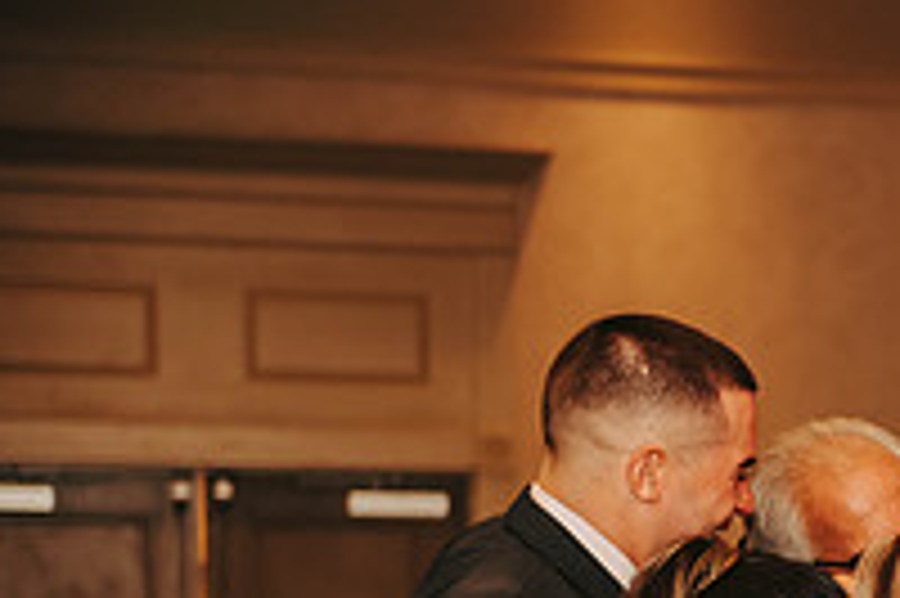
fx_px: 4496
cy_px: 848
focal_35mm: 180
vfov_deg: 7.5
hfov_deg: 11.1
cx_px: 1287
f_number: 2.8
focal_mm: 62
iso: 500
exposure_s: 1/60
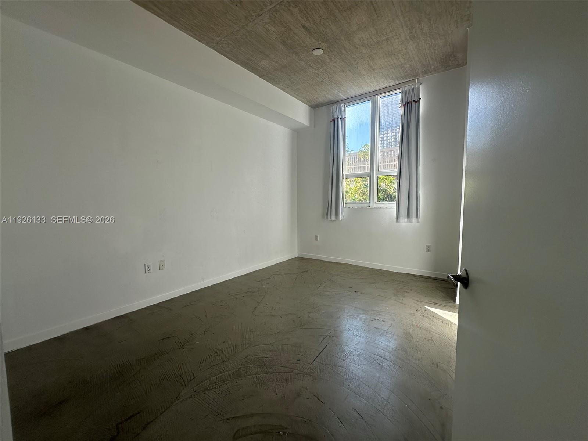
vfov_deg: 85.7
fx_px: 238
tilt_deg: -3.7
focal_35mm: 14
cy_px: 220
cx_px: 294
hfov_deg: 102.1
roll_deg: -0.1
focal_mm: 2.22
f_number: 2.2
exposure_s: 1/311
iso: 40
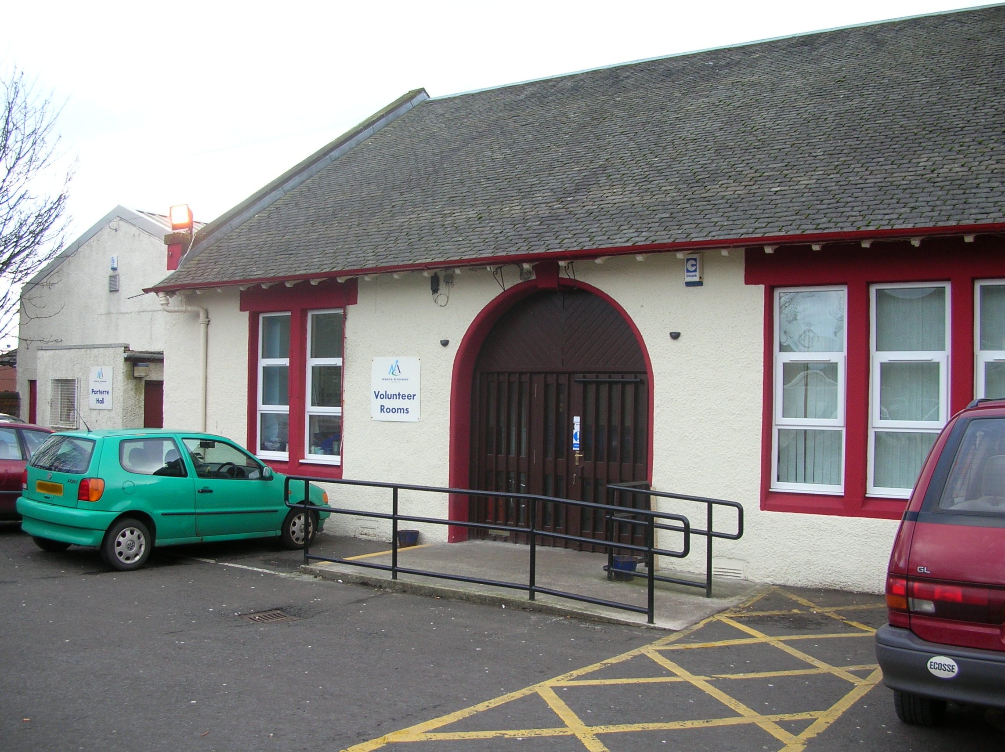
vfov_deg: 40.6
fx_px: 1015
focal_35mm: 35
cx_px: 502
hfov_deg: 52.7
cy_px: 376
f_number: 2.8
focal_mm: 5.8
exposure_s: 1/68.6
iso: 50
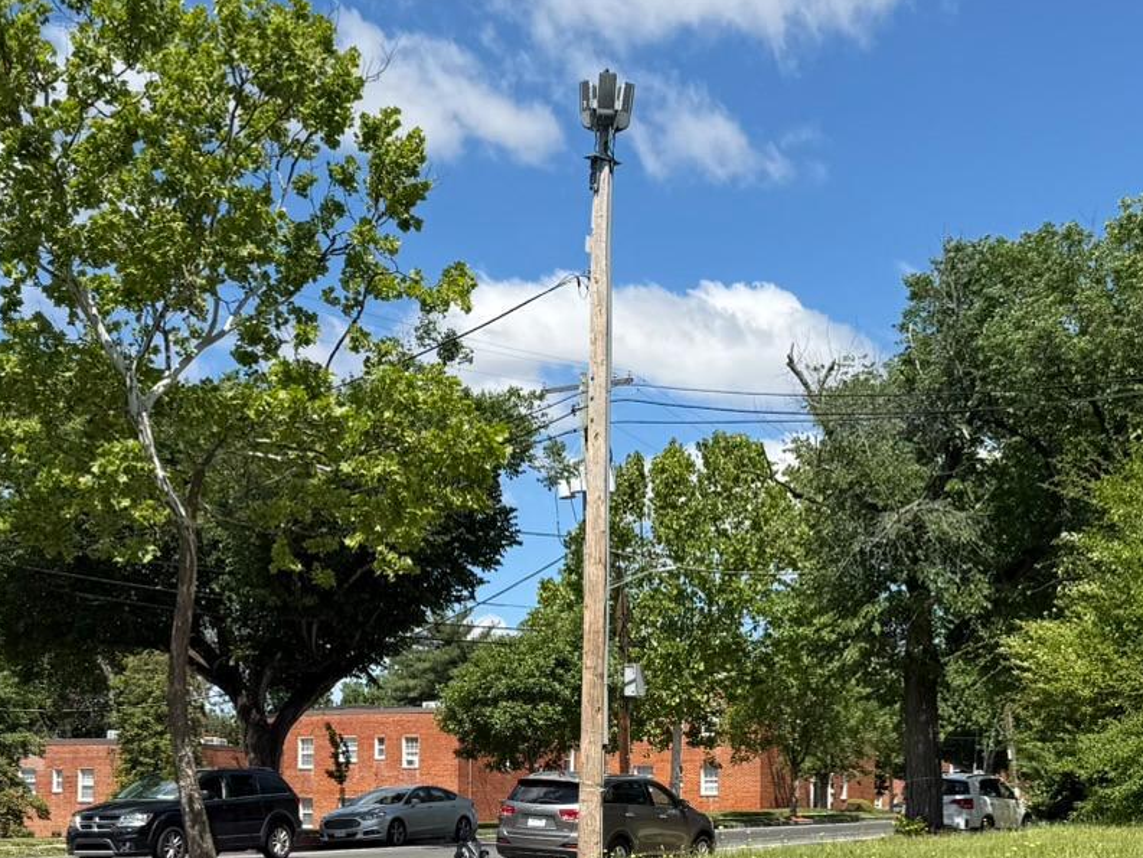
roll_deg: -2.1
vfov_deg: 23.0
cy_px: 799
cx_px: 571
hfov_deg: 31.2
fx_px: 2048
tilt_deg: +0.2
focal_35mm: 62
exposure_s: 1/4167
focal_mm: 6.76
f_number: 1.78
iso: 80
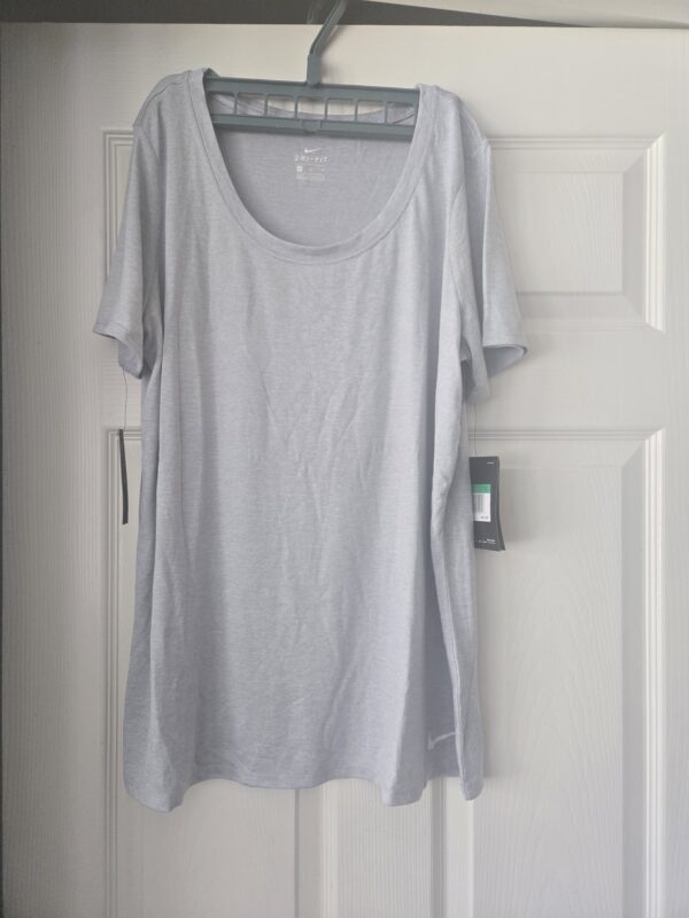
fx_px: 610
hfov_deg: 58.9
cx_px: 344
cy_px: 459
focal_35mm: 23
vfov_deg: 73.9
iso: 400
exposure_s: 1/120
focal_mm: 5.4
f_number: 1.8
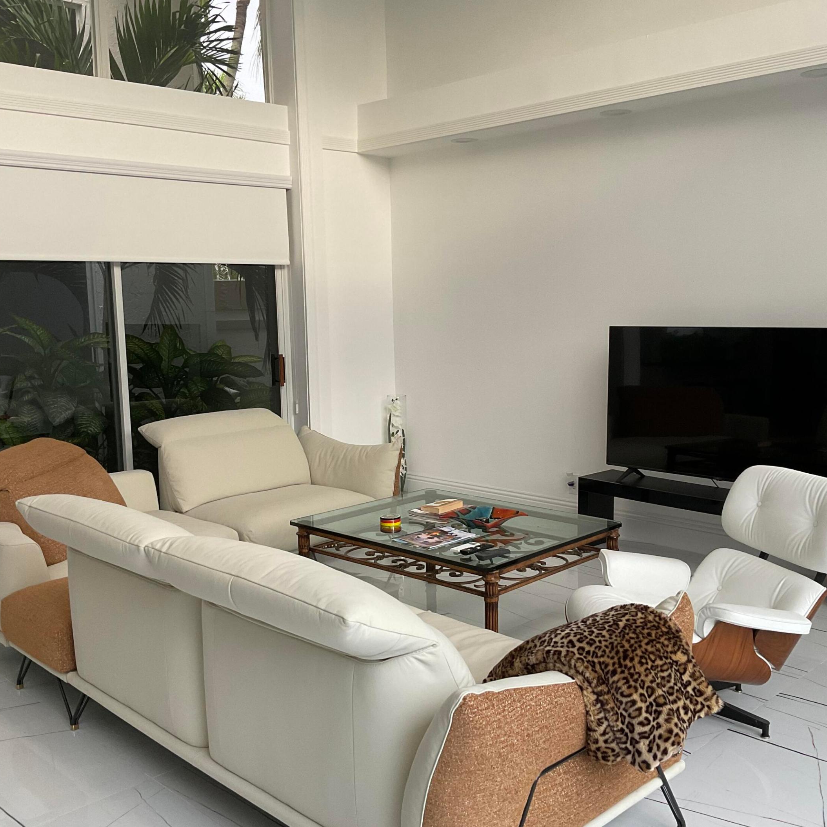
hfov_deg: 47.2
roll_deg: +1.0
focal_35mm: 35
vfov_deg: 47.2
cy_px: 416
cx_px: 440
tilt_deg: -6.6
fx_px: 946
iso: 64
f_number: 1.8
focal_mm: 3
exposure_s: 1/86
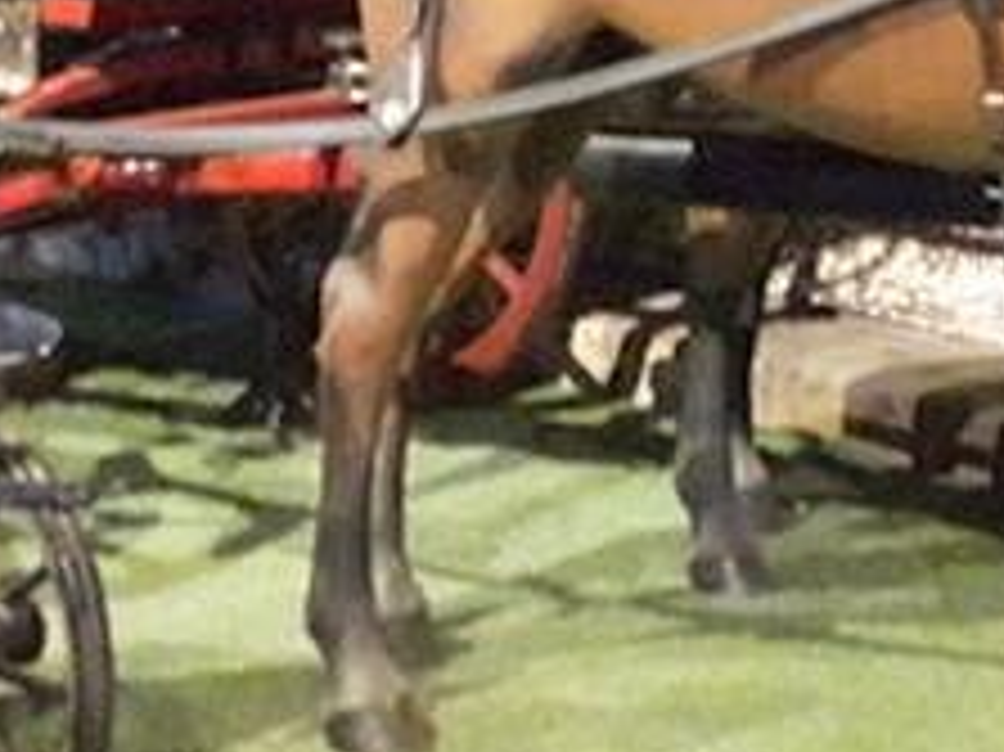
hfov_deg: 21.1
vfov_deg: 14.8
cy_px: -344
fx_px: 2696
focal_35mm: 93
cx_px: 612
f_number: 1.9
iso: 800
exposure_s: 1/17
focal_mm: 3.7
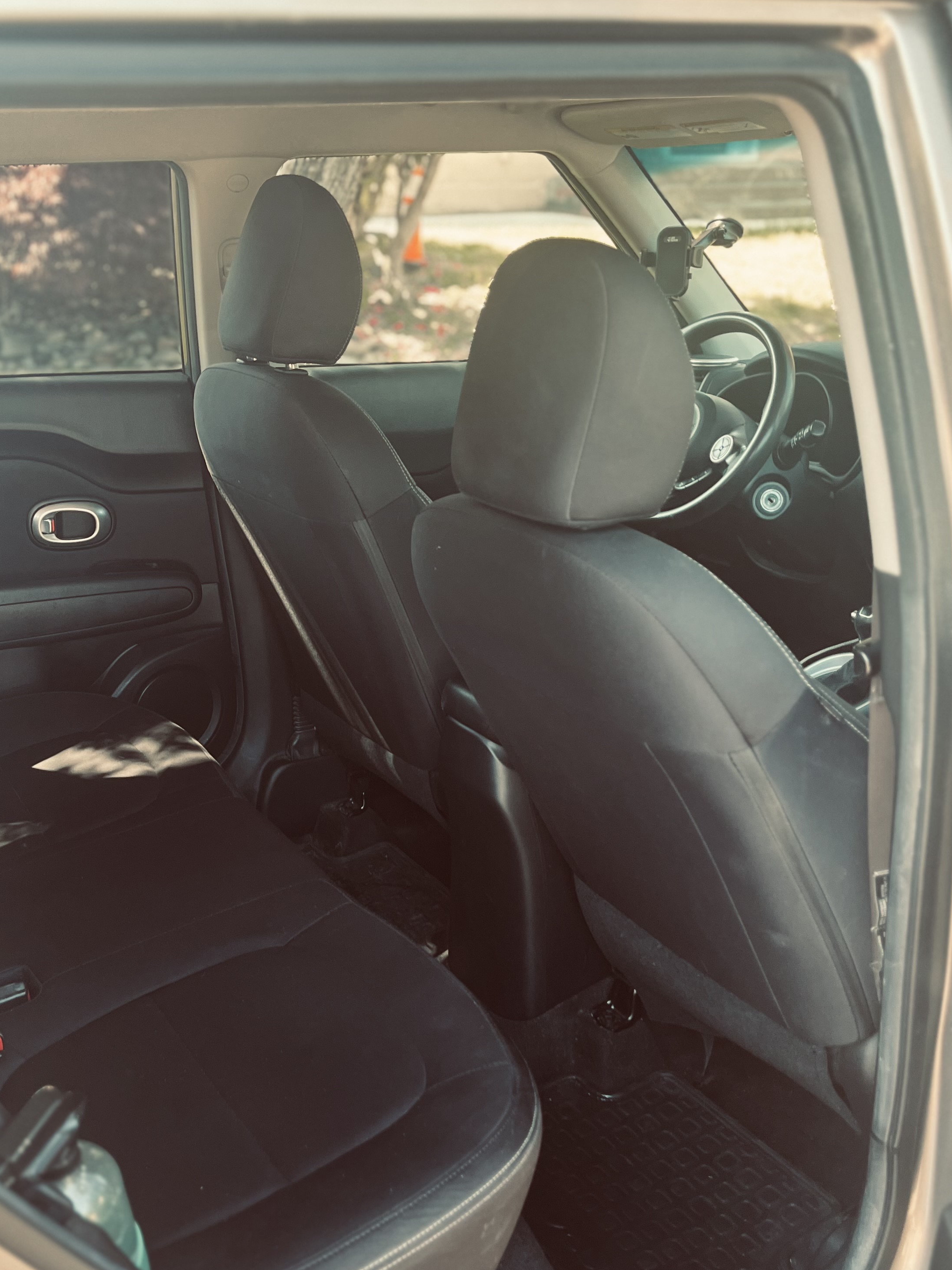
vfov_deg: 51.2
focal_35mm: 36
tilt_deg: -23.0
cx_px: 316
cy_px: 721
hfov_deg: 39.2
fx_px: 1320
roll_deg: +0.0
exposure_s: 1/61
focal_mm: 5.1
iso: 125
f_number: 1.6
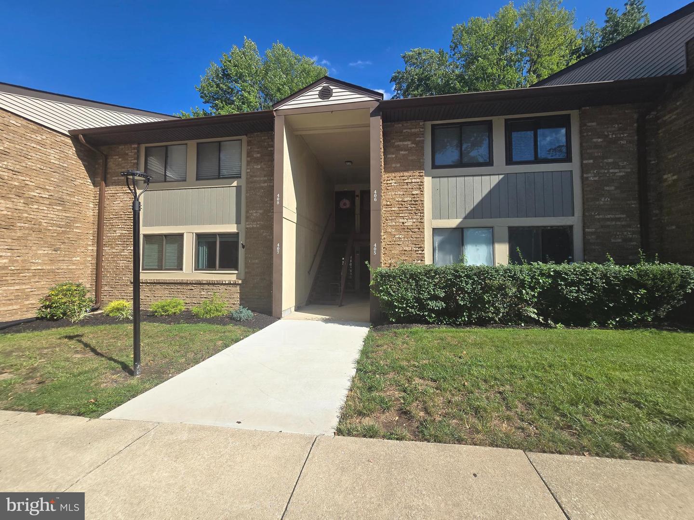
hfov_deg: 106.2
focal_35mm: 13
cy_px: 260
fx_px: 261
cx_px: 347
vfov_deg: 89.9
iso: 50
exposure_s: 1/2077
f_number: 2.2
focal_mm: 2.2
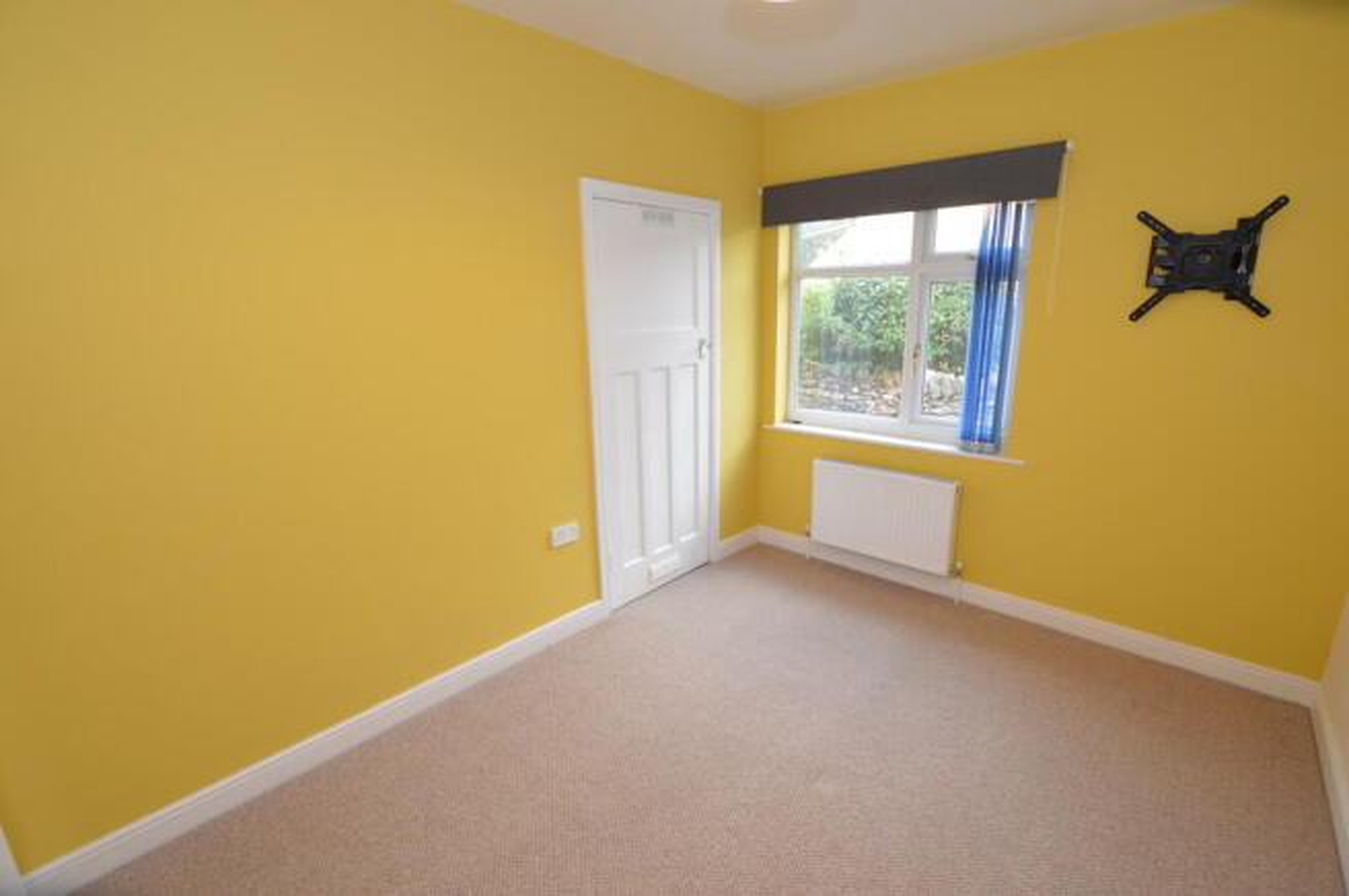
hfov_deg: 100.4
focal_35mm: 15
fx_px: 562
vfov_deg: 77.2
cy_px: 448
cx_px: 674
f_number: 5
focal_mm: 10
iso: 200
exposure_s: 1/20
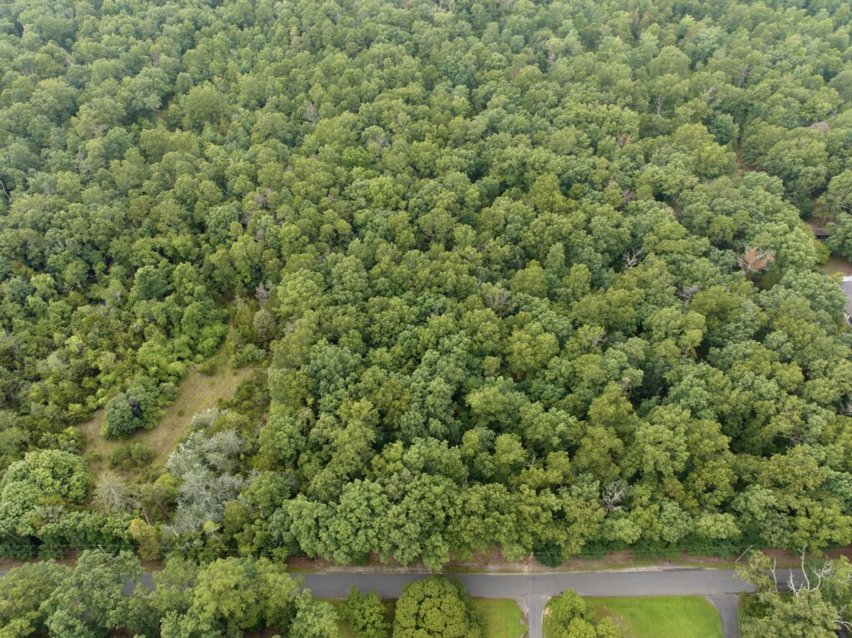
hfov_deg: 71.6
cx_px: 426
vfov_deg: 56.8
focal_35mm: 24
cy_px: 319
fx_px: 590
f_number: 2.8
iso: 100
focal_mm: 12.29
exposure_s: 1/120
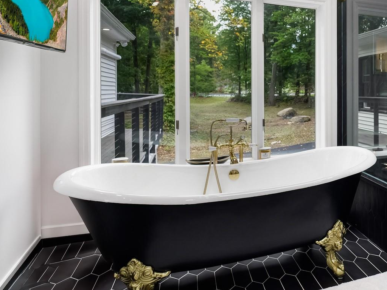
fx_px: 313
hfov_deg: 55.6
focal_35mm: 28
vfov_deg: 48.4
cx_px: 343
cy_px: 82
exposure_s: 1/100
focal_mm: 7
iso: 800
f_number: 2.8
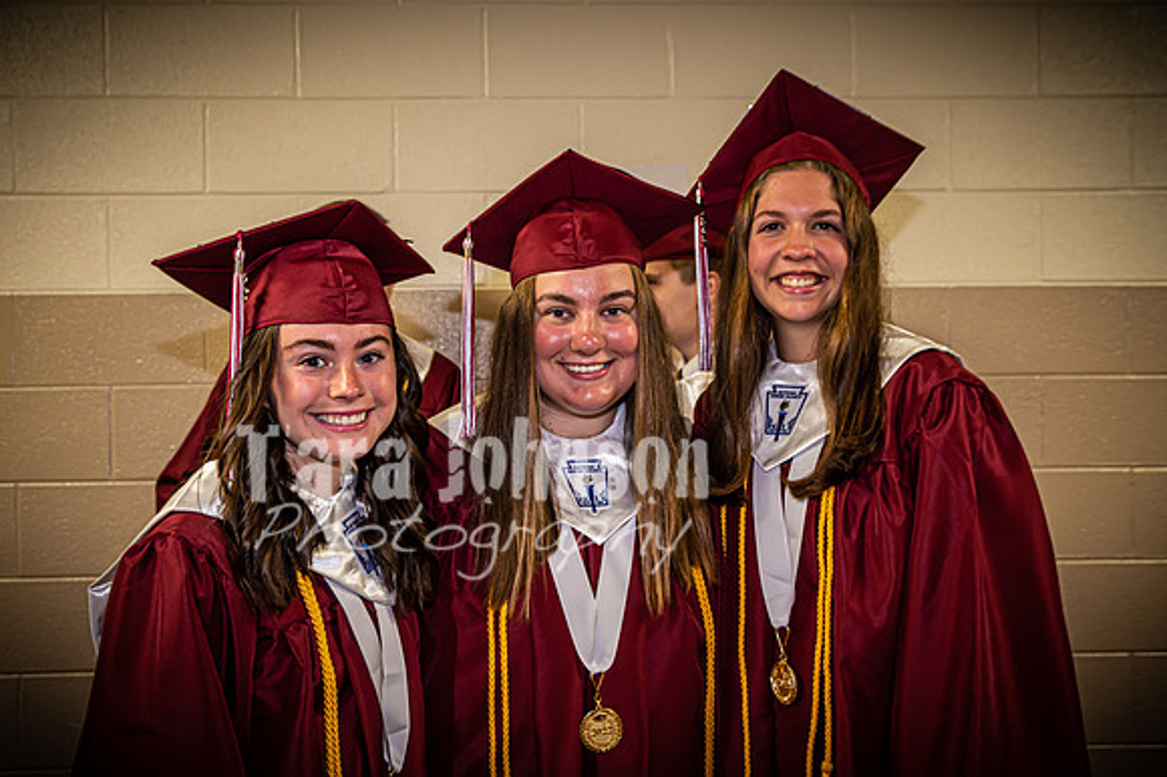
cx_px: 584
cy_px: 388
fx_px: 1312
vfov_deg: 33.0
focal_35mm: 40
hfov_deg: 48.0
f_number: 4.5
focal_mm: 27
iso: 400
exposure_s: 1/20
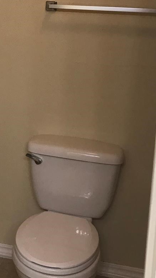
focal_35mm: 60
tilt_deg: -6.9
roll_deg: -2.5
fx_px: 441
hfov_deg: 19.8
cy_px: 56
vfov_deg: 33.9
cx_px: 29
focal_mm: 3.99
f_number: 1.8
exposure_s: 1/30
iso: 20
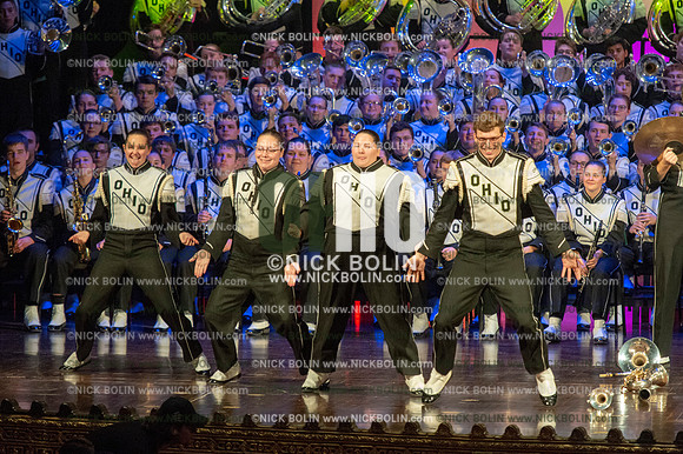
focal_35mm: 250
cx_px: 342
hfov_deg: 8.2
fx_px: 4740
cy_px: 227
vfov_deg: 5.5
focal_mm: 250
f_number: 5.6
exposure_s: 1/250
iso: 8000
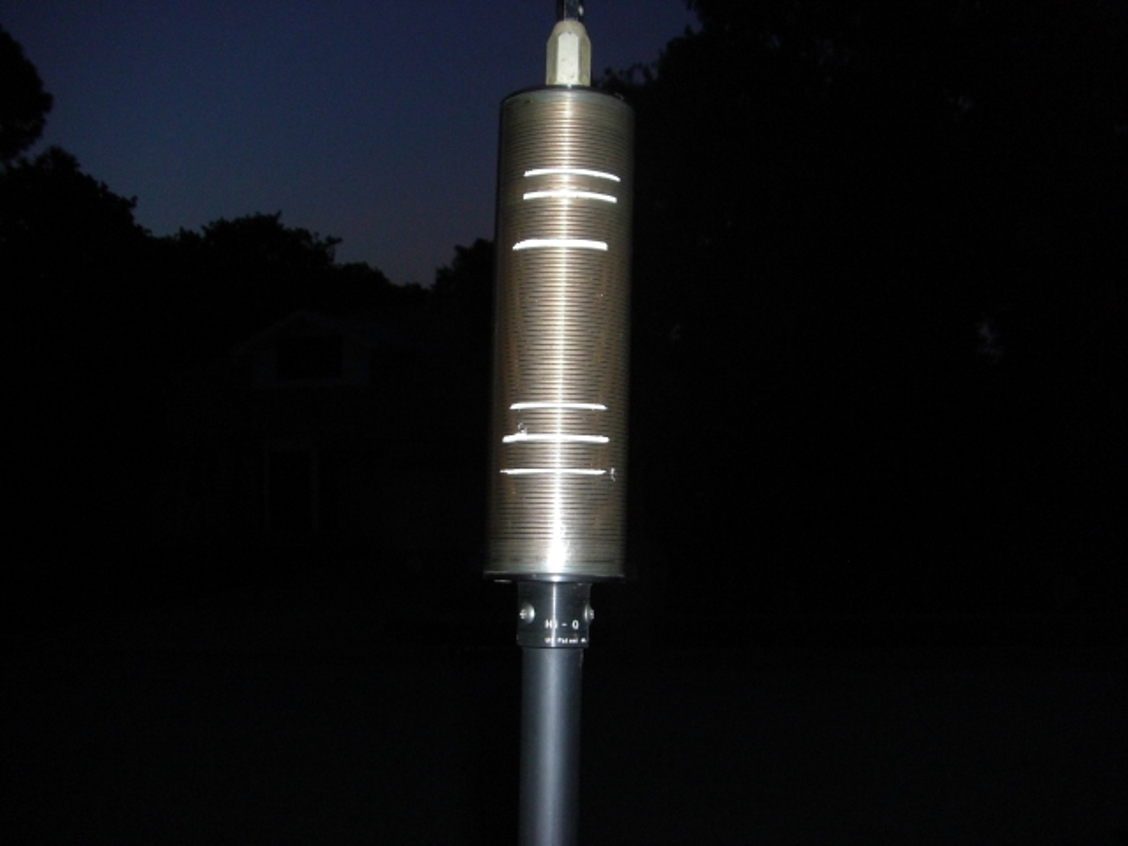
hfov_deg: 49.0
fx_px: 1238
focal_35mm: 38
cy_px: 423
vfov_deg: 37.7
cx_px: 564
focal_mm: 6.3
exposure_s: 1/60
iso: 200
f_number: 3.4
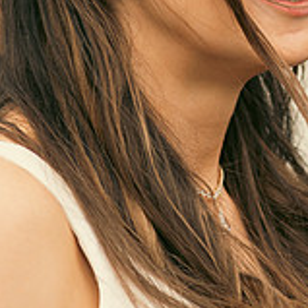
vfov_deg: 5.0
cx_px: 436
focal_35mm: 348
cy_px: -15
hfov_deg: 5.0
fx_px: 3503
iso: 160
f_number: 3.5
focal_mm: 112
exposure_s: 1/250
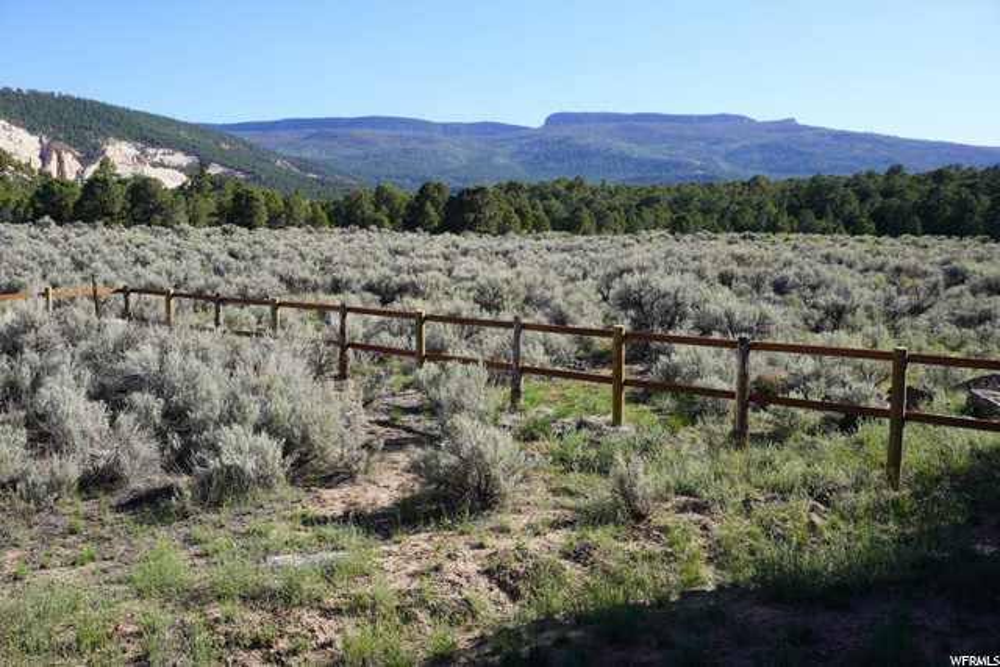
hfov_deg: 53.1
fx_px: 1000
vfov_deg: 36.9
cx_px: 500
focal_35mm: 36
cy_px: 334
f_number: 9
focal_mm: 24
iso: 100
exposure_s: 1/125
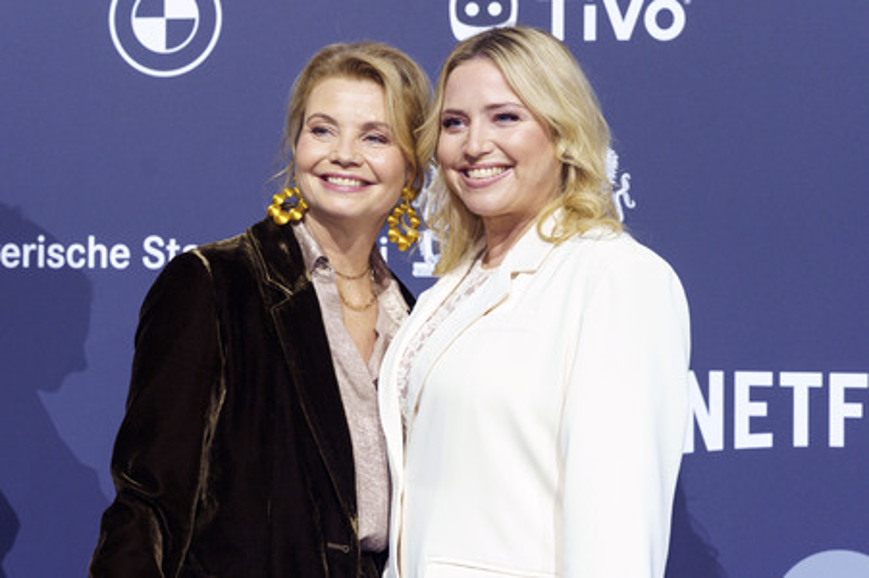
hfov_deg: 28.9
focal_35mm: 70
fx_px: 1688
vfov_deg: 19.4
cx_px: 434
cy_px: 289
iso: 1250
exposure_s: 1/200
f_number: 4.5
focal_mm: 70
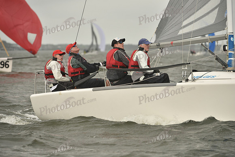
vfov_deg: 4.7
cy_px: 78
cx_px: 118
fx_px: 1893
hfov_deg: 7.1
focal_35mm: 290
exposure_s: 1/1000
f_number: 5.6
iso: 400
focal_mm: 290
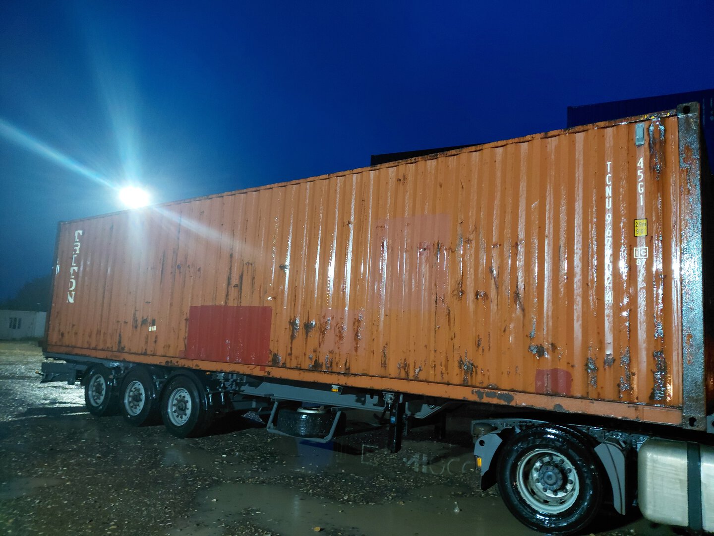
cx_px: 357
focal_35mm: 25
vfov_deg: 54.9
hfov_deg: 69.4
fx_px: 516
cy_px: 268
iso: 640
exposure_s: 1/25
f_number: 1.8
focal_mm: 4.69
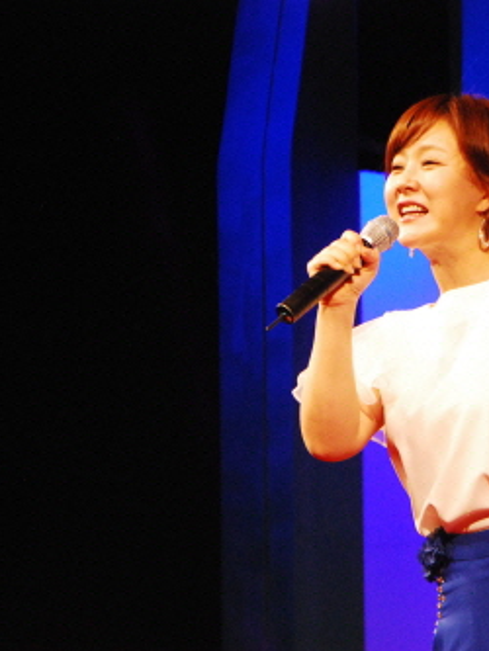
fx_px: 5308
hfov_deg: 5.3
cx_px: 426
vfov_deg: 7.0
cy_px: 326
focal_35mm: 282
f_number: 9
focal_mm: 130
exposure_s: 1/200
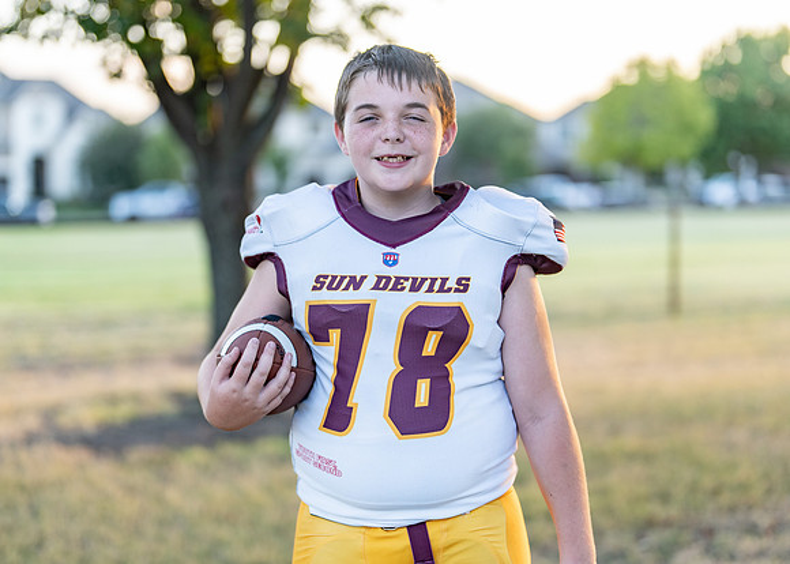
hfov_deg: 30.5
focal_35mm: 65
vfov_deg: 22.0
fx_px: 1449
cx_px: 403
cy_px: 294
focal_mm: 50
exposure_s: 1/500
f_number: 1.2
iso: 160
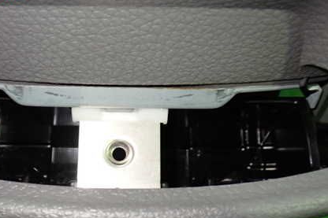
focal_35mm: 54
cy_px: 159
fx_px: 492
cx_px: 114
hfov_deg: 36.6
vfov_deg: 24.8
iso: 320
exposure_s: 1/40
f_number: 2.5
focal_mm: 6.37
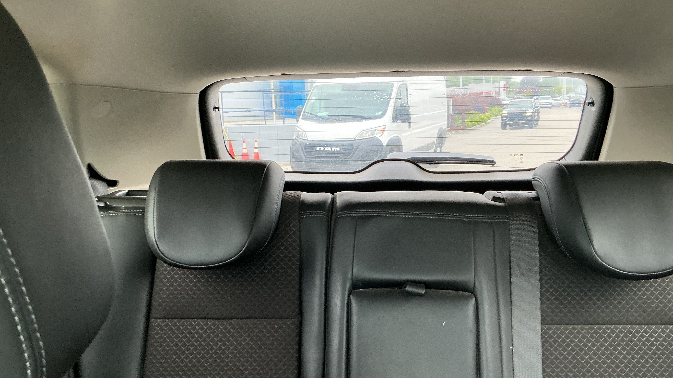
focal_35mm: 32
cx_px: 338
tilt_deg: -9.6
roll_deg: +3.9
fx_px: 571
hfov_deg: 61.0
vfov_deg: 36.6
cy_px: 208
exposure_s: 1/60
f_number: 1.8
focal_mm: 3
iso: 100
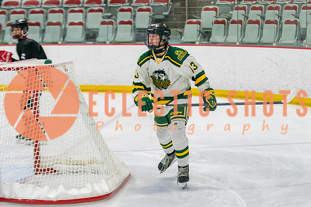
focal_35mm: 130
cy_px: 115
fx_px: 1122
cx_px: 192
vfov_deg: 10.6
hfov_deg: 15.8
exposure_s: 1/640
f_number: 2.8
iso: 800
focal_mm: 70
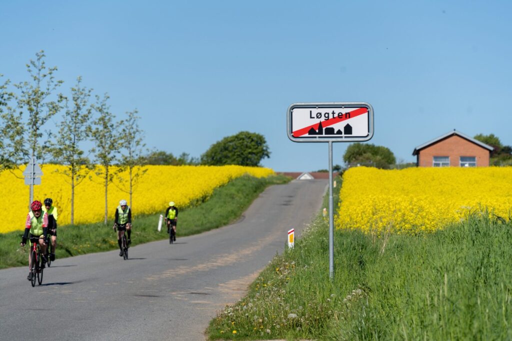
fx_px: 2418
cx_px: 256
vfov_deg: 8.1
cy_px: 170
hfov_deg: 12.1
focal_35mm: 170
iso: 100
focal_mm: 170
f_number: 6.3
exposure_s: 1/800
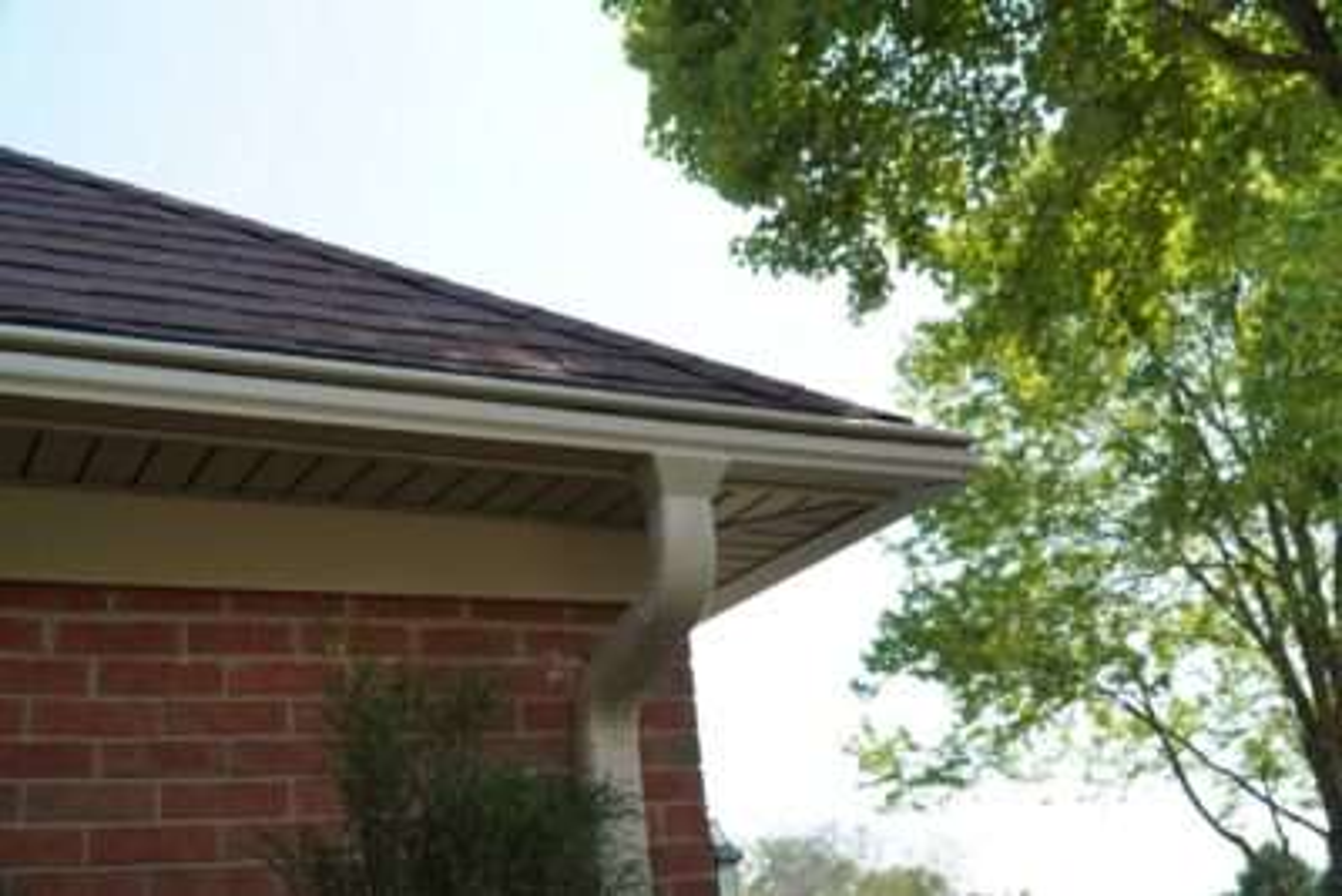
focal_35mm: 34
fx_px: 1286
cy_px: 448
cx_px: 671
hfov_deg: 55.1
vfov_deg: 38.4
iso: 800
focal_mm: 23
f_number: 5.6
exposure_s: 1/1250
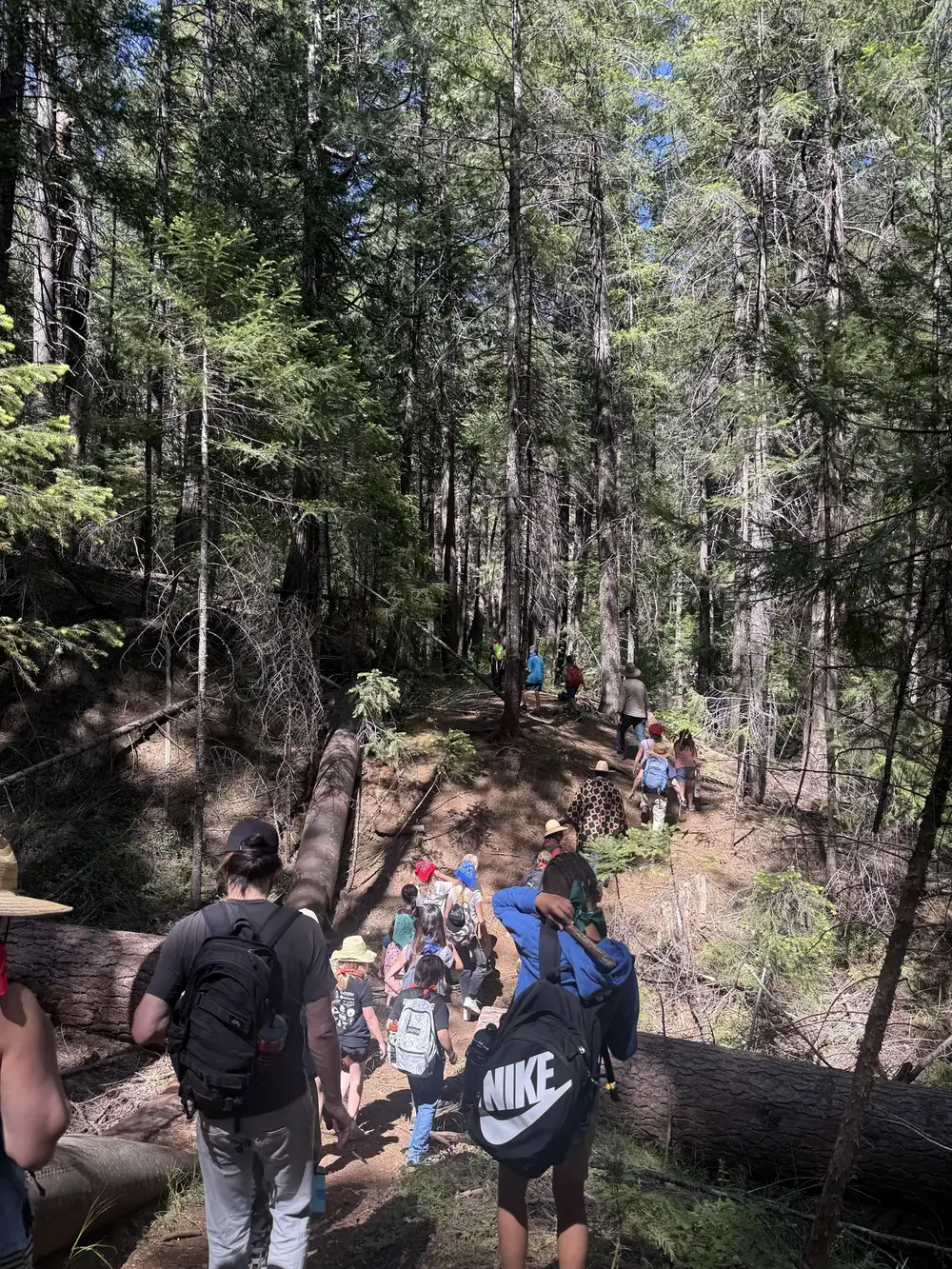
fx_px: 880
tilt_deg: +0.6
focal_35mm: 24
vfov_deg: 71.6
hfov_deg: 56.8
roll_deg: -0.4
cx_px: 476
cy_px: 634
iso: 80
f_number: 1.78
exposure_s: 1/627
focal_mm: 6.76
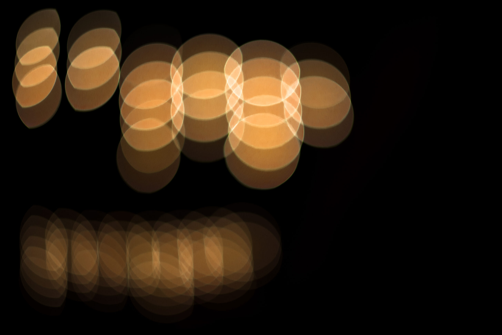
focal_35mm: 50
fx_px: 697
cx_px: 251
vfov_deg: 27.0
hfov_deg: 39.6
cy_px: 168
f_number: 1.6
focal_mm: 50
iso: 400
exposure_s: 1/125
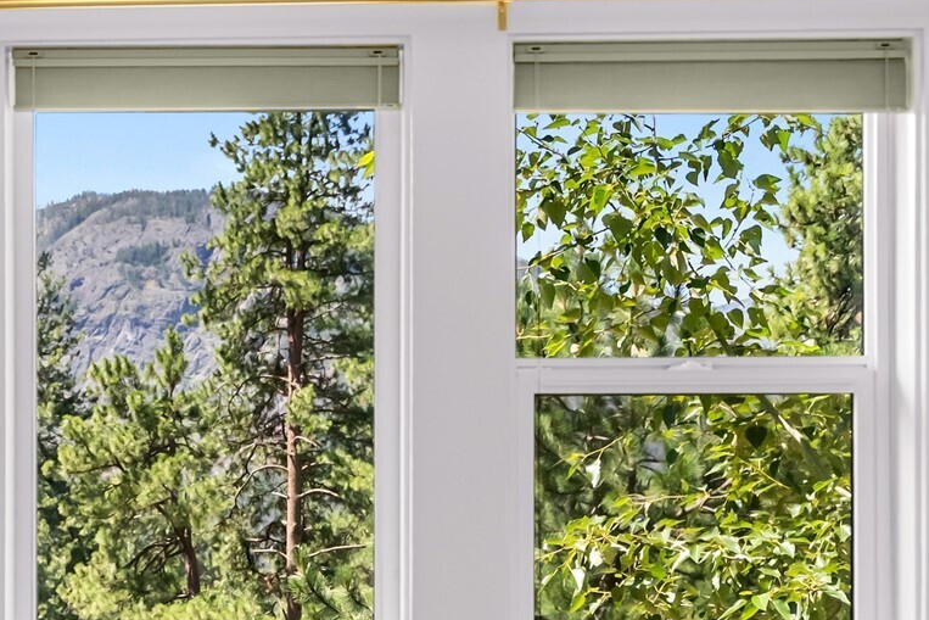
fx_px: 1589
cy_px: 512
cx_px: 212
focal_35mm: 62
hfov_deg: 31.9
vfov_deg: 21.7
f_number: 2.8
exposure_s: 1/125
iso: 400
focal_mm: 27.7
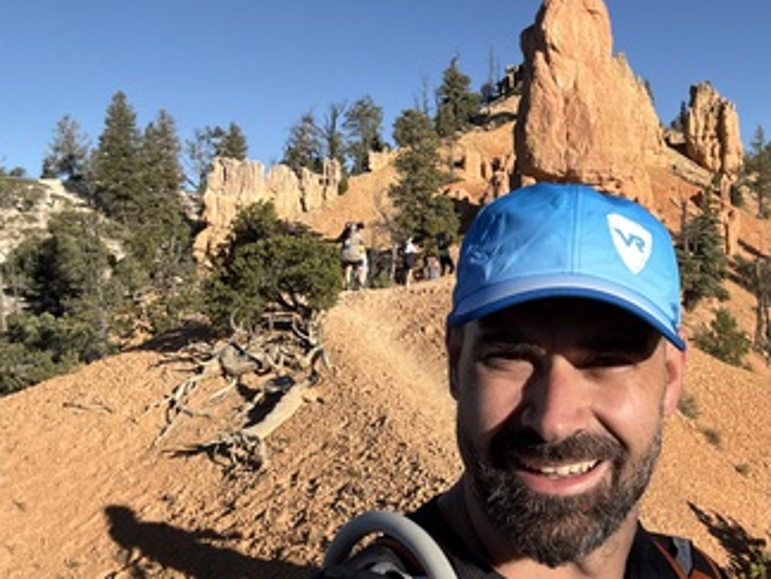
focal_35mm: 39
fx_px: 869
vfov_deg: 36.8
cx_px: 531
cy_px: 284
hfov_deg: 46.9
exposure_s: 1/1080
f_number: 1.9
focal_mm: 2.69
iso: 32
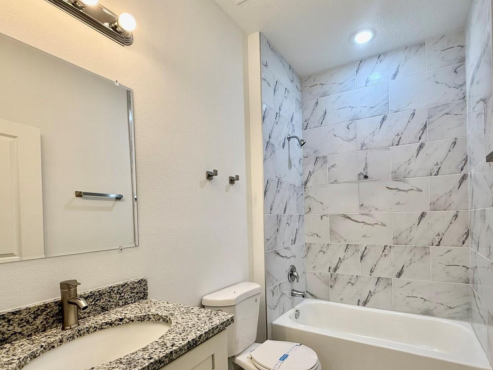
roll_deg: +1.3
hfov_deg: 86.9
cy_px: 219
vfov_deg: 71.0
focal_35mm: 18
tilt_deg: +0.8
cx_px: 289
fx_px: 256
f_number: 2.2
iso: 80
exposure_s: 1/120
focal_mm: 2.22
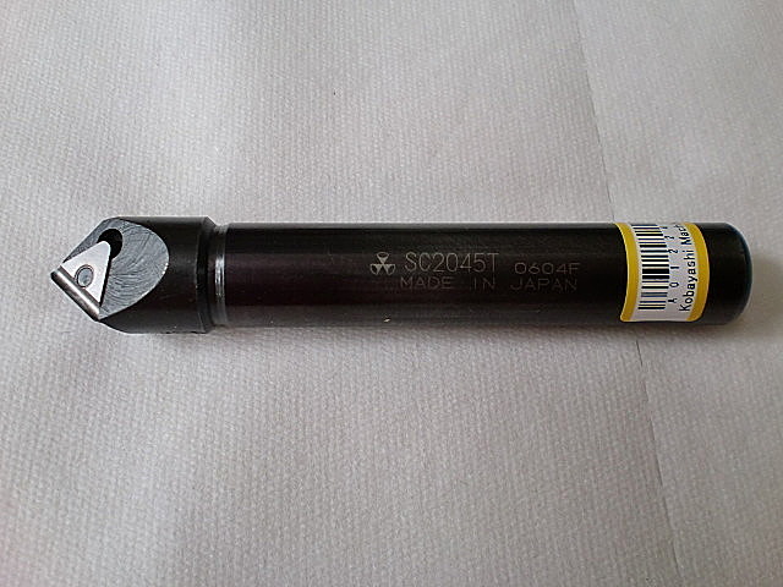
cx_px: 392
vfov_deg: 40.7
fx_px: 792
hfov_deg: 52.6
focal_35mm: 35
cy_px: 294
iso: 125
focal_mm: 6.3
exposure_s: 1/60
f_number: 3.1
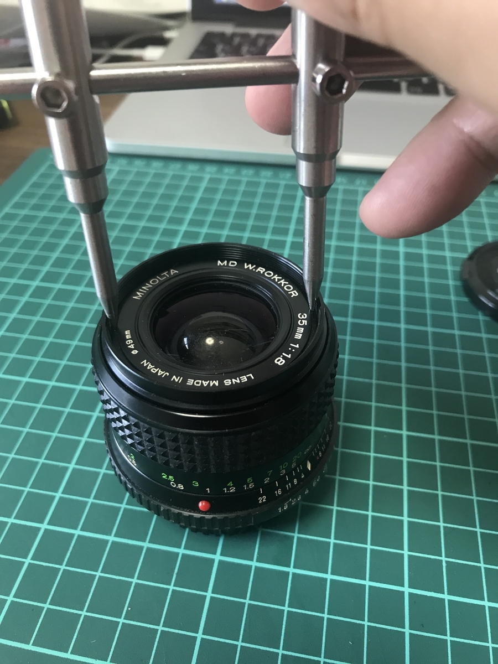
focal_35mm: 28
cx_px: 249
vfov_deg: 63.4
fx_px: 537
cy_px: 332
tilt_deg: -42.7
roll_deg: +1.8
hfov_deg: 49.7
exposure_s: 1/20
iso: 40
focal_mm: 3.99
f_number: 1.8
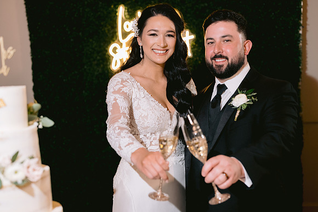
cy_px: 106
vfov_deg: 27.0
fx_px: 442
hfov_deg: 39.6
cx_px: 159
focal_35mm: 50
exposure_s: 1/125
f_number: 2.8
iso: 1250
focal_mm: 50
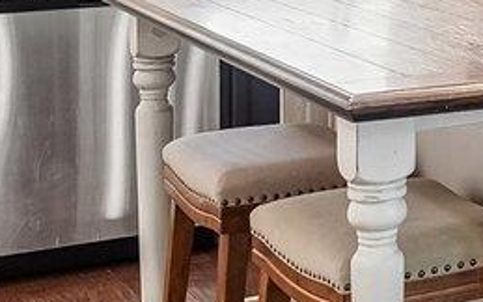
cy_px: -187
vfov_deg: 11.0
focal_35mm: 113
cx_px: 944
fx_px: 1488
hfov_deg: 15.2
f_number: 8
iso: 400
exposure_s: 1/10
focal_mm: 14
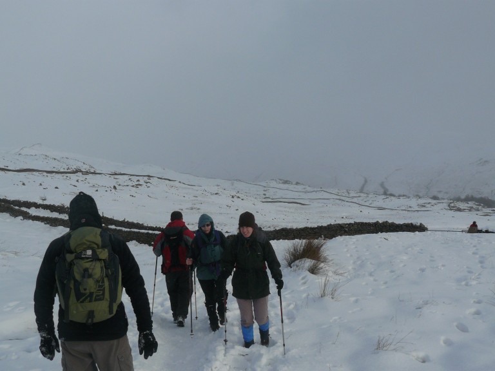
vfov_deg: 39.7
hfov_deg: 51.4
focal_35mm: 36
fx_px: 515
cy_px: 186
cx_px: 248
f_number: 6.3
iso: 100
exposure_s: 1/500
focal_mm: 6
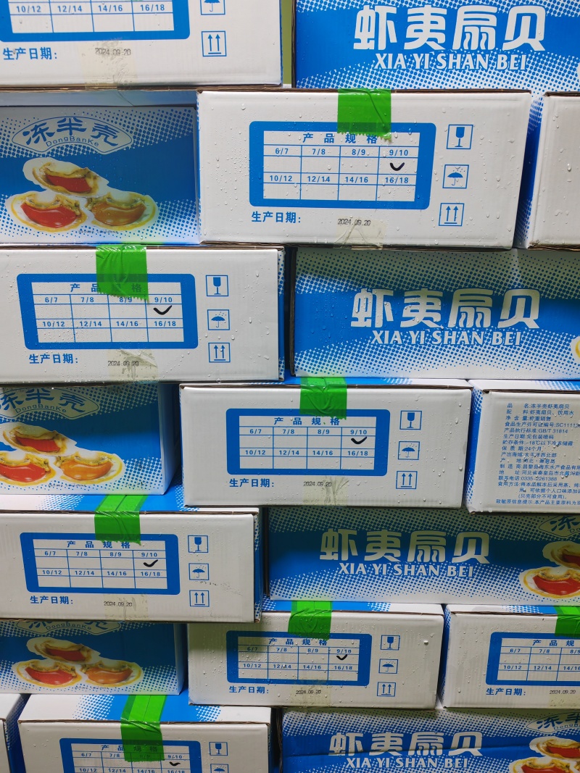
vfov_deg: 65.3
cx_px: 290
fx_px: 603
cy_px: 386
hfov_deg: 51.3
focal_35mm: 27
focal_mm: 6.12
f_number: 1.9
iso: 1000
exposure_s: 1/50
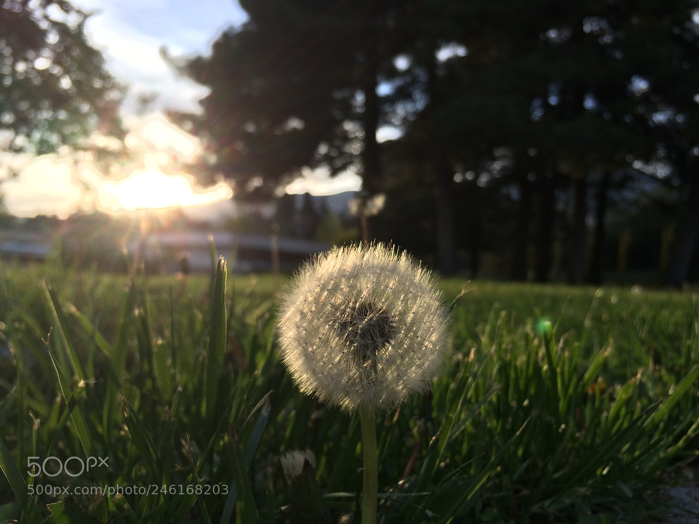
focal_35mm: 30
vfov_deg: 46.8
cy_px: 262
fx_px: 606
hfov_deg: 60.0
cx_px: 350
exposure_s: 1/513
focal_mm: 4.12
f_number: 2.2
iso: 32
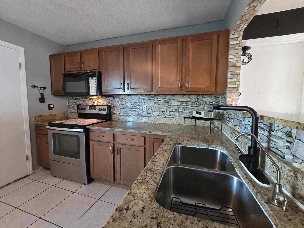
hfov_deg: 106.2
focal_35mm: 13
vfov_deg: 89.9
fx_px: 114
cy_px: 114
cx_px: 152
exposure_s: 1/60
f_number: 2.2
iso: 1000
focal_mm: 2.2
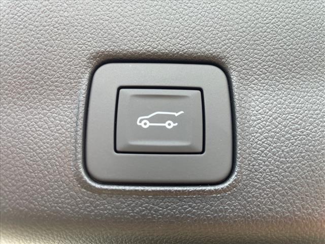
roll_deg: +0.5
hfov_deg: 67.3
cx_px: 162
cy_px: 122
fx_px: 244
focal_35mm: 26
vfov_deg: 53.1
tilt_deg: +32.6
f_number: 1.6
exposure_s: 1/179
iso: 32
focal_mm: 4.2
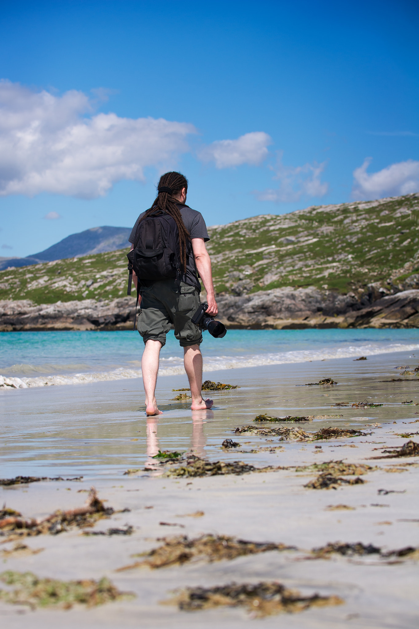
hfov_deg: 19.5
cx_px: 210
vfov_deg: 28.8
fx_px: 1222
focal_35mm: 70
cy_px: 314
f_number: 5.6
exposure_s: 1/500
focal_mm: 70
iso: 100
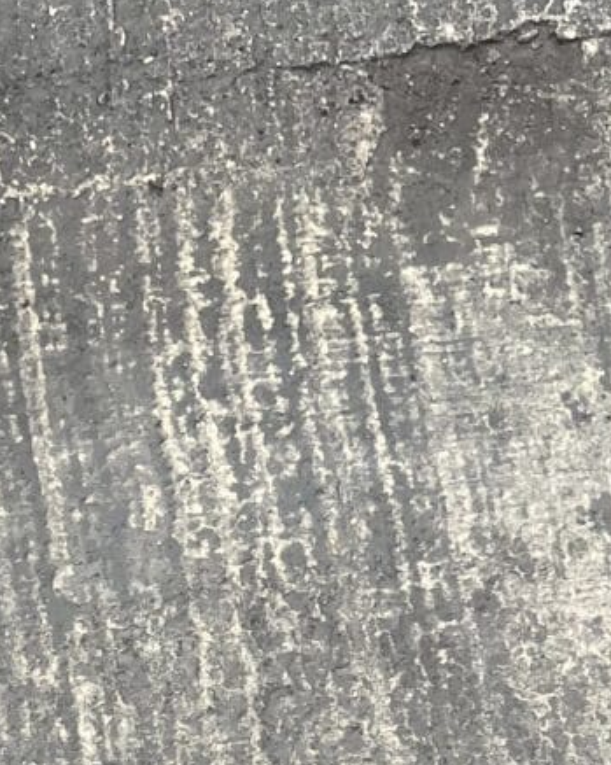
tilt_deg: -75.1
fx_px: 2693
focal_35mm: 119
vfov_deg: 12.8
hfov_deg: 12.9
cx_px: 179
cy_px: 1784
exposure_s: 1/153
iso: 40
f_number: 1.6
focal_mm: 5.1
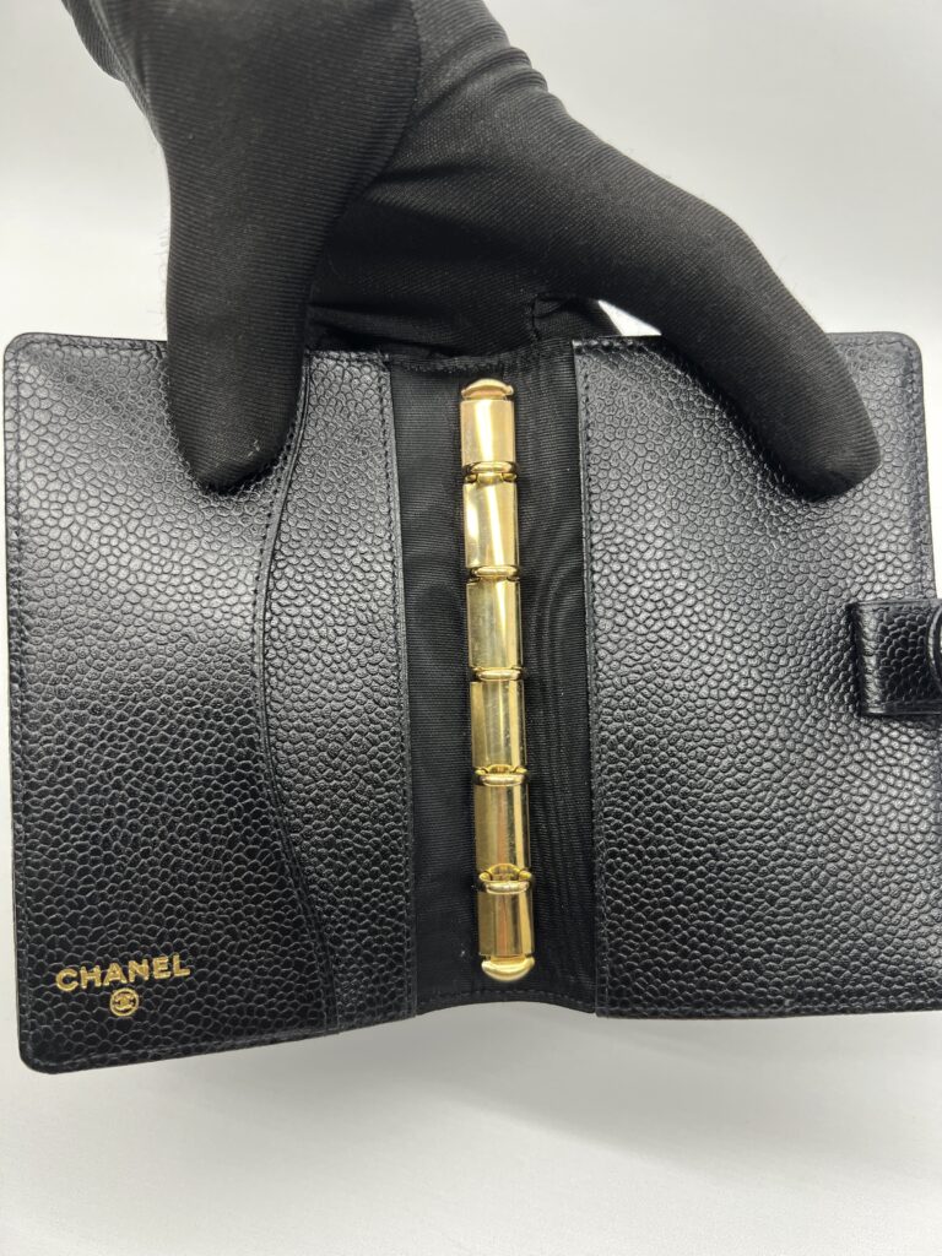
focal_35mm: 26
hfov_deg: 53.1
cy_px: 628
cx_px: 471
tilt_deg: -46.9
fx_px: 943
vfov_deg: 67.3
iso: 64
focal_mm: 5.7
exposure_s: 1/100
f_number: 1.5
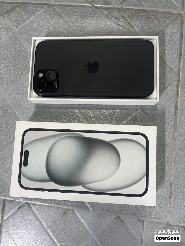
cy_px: 123
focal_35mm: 26
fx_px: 185
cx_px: 92
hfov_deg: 53.1
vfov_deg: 67.3
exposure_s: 1/50
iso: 125
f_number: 1.5
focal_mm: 5.7
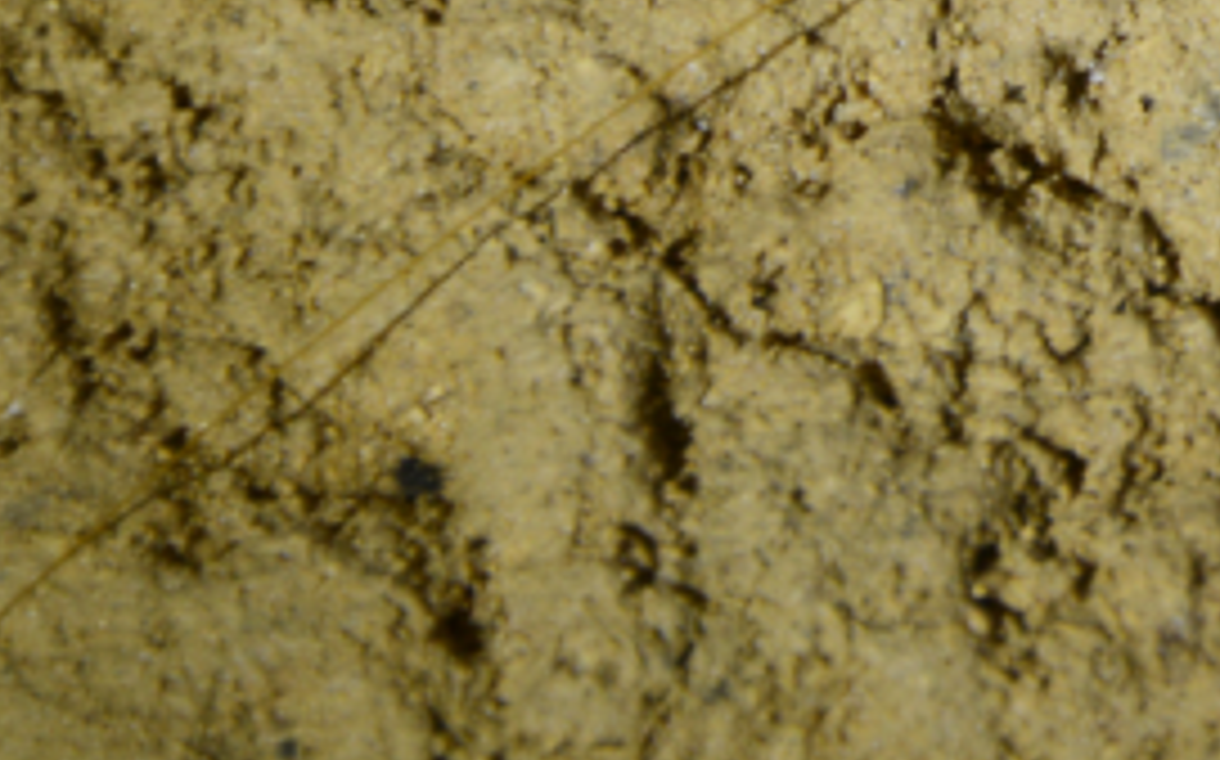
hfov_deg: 1.9
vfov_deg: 1.2
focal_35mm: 1128
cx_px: 1418
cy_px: -452
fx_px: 37482
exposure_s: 1/320
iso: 320
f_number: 5.6
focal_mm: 300
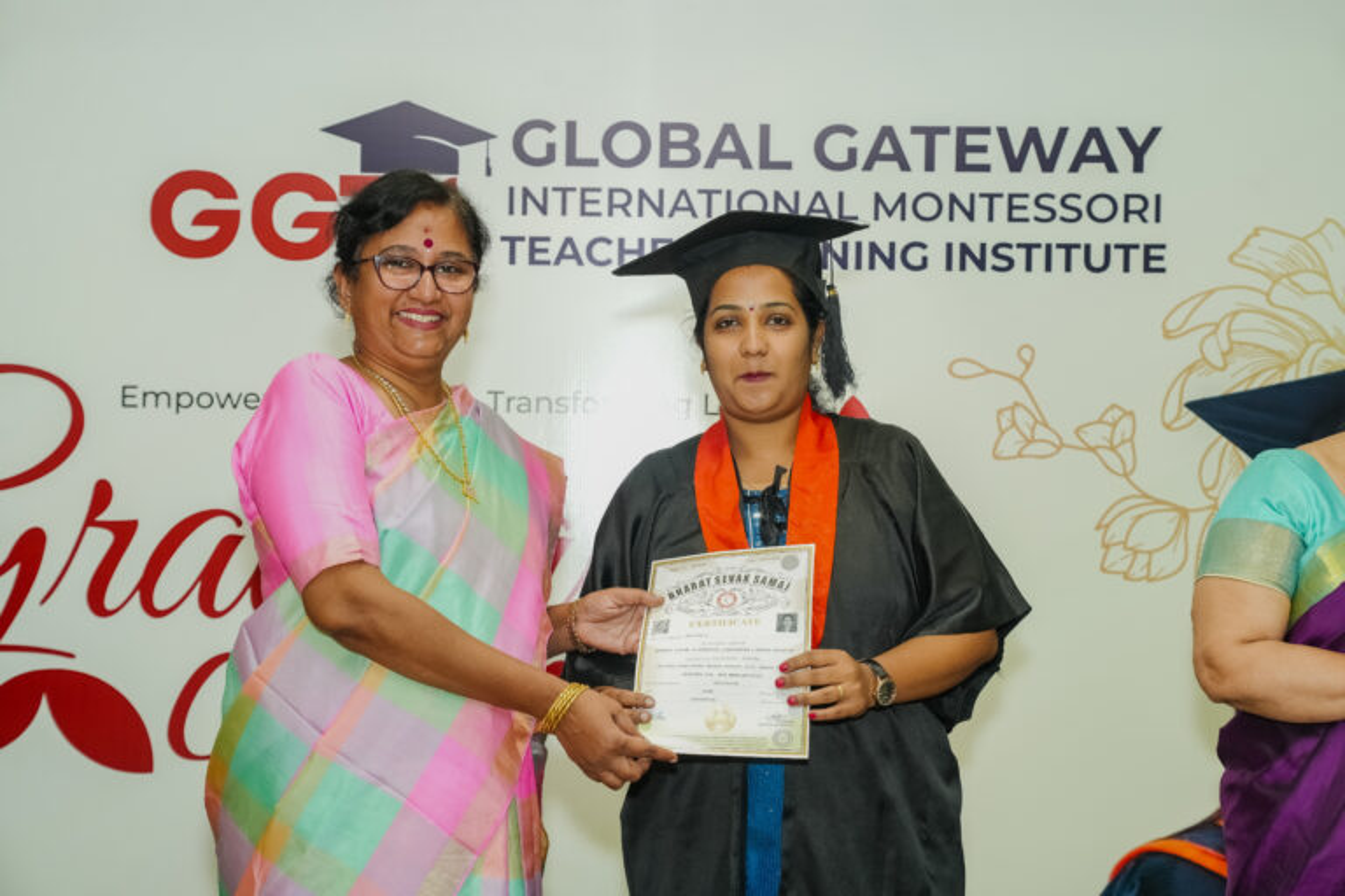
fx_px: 2540
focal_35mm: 68
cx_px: 672
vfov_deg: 20.0
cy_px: 448
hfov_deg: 29.7
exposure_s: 1/125
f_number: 5.6
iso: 1000
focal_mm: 68
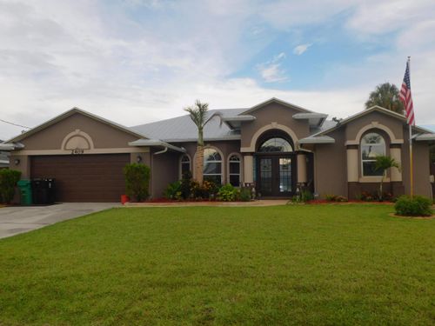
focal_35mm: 30
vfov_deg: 46.8
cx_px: 218
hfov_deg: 60.0
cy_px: 163
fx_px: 377
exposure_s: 1/800
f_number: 3.2
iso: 125
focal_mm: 5.3
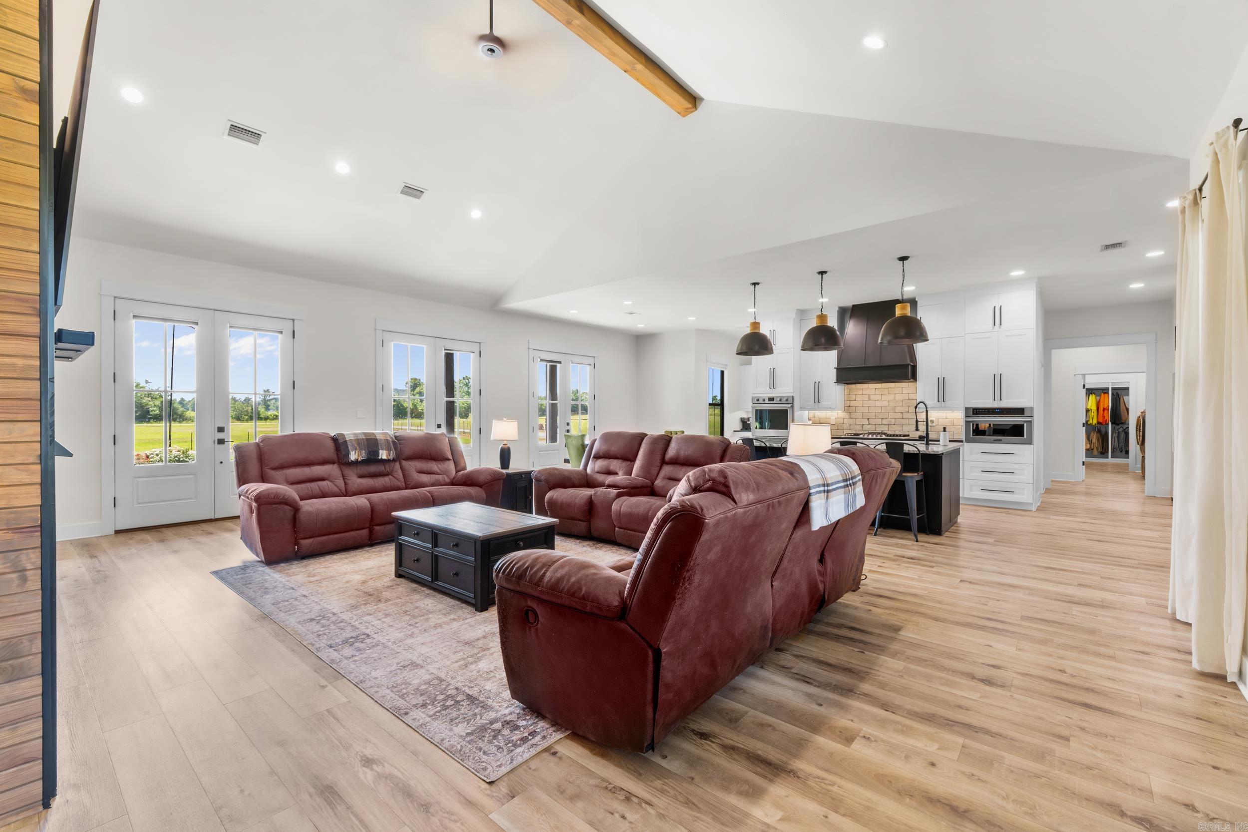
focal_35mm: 15
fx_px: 520
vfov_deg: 77.3
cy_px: 416
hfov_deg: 100.4
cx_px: 624
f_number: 9
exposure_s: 1/2.5
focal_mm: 10
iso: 200
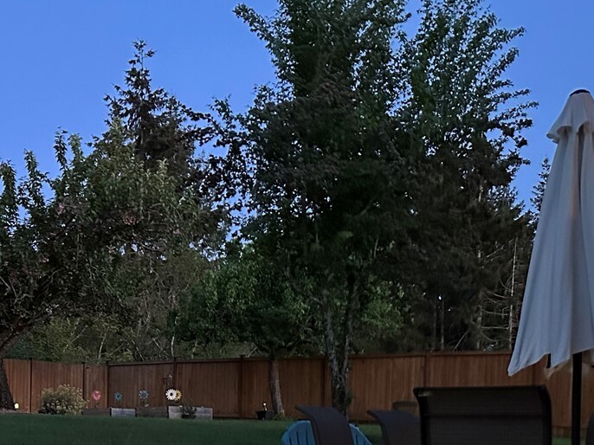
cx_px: 27
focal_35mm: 56
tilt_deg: -3.0
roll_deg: -0.7
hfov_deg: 32.2
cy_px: 487
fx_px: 961
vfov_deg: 24.4
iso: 1600
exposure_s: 1/30
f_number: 1.78
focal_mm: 6.86
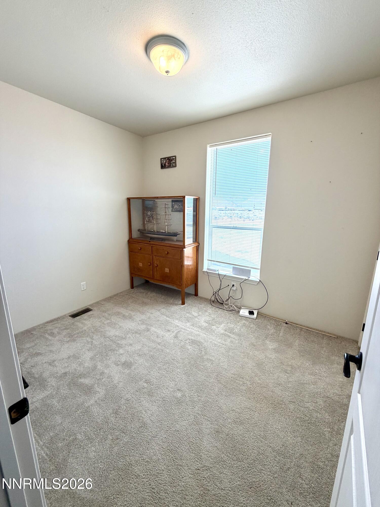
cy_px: 254
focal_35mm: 14
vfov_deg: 102.1
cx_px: 190
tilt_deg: -12.2
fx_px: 205
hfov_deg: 85.7
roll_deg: -0.8
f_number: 2.2
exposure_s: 1/120
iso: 100
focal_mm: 2.22
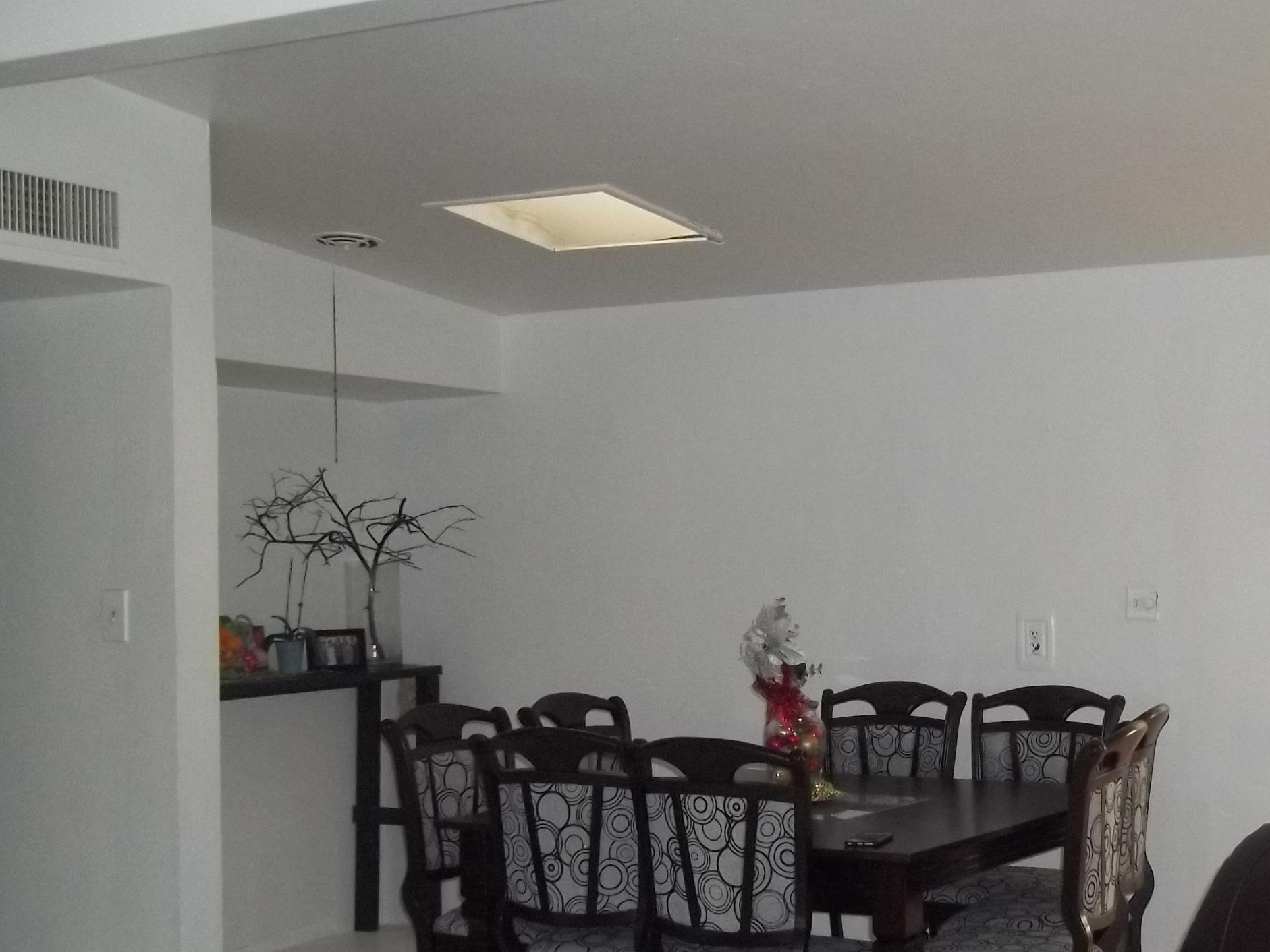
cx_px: 898
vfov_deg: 28.4
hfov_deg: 36.9
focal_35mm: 51
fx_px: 1871
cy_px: 648
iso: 250
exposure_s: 1/30
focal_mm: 5.7
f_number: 2.9
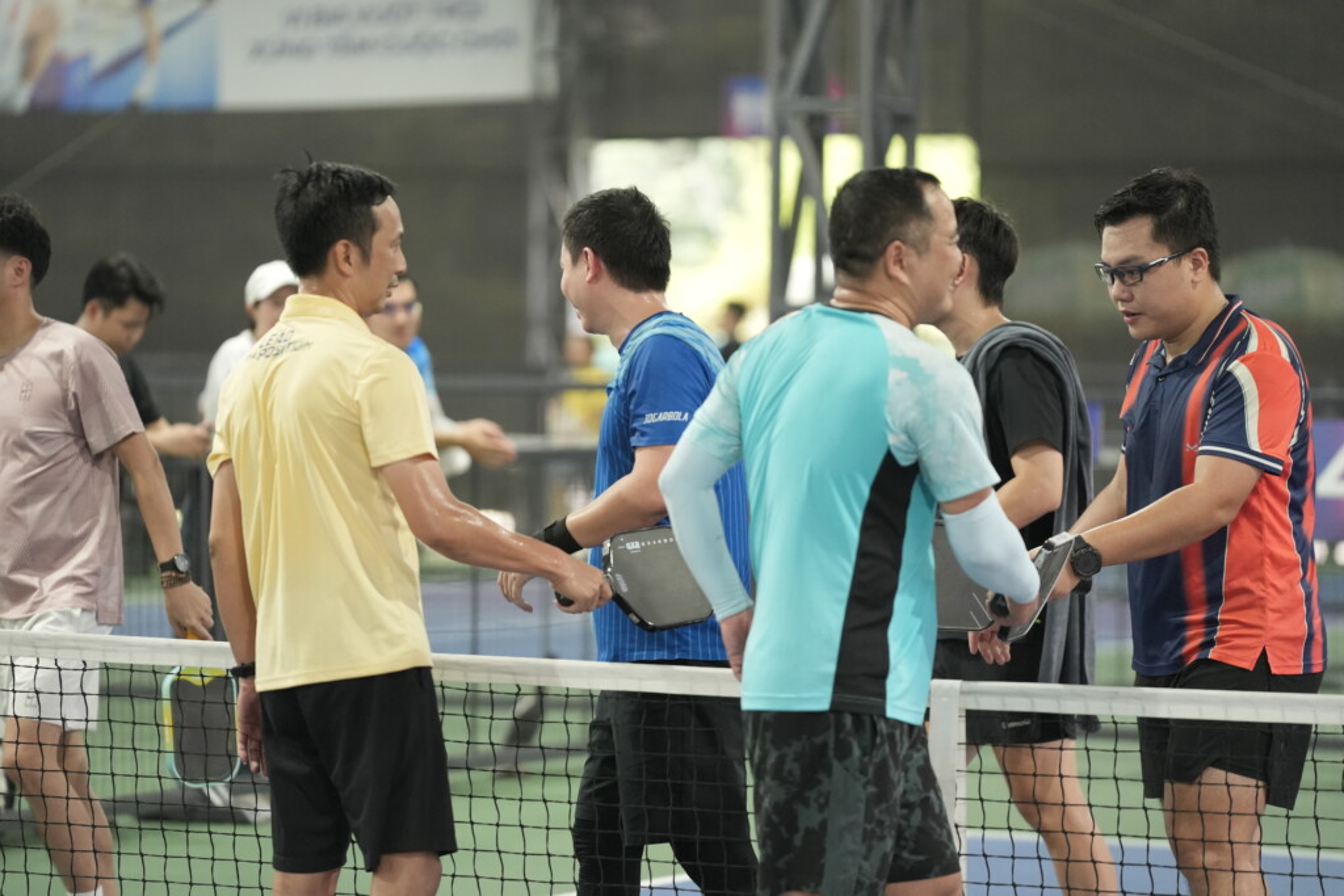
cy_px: 448
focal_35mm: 161
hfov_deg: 12.8
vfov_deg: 8.5
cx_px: 672
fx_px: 6011
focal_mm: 161
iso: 4000
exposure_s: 1/500
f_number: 2.8
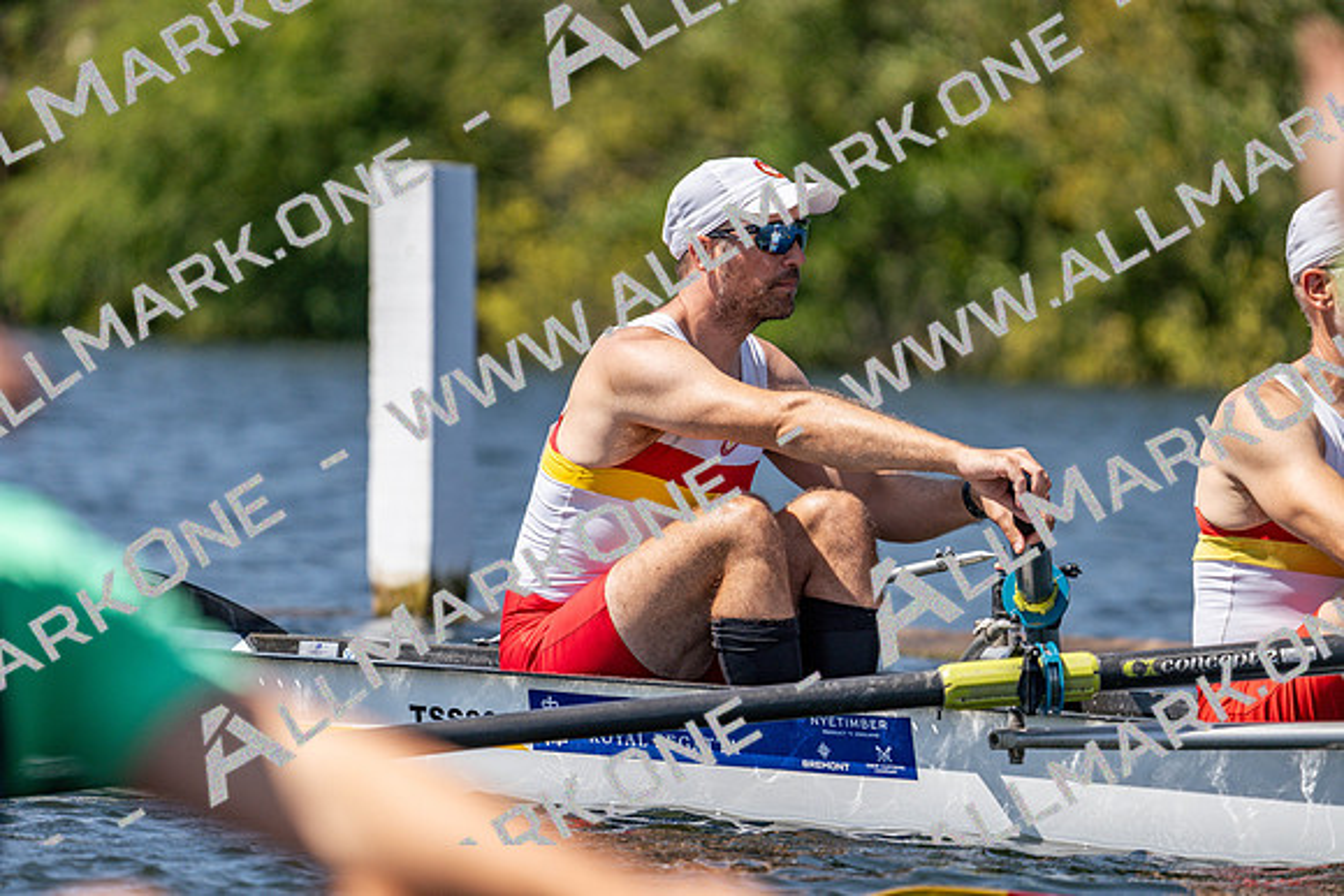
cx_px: 672
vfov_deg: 3.3
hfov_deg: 4.9
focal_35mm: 422
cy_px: 448
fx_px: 15758
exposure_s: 1/2000
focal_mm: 422
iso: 320
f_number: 6.3
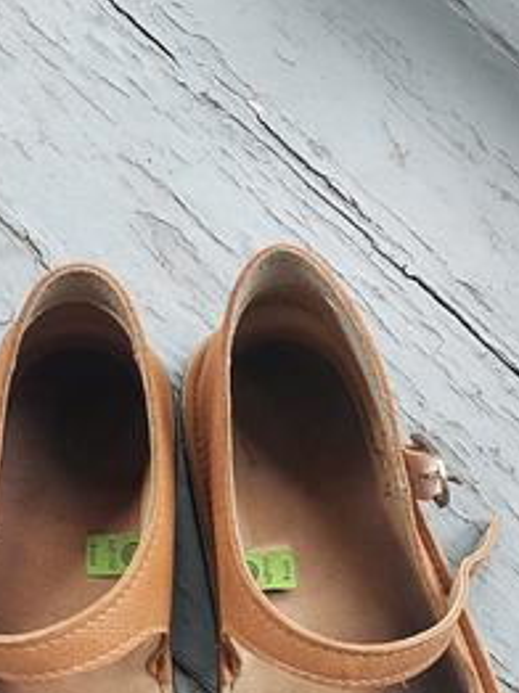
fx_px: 881
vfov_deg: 39.7
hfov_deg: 32.7
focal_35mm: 44
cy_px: 630
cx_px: 204
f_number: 1.8
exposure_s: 1/120
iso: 32
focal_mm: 5.23
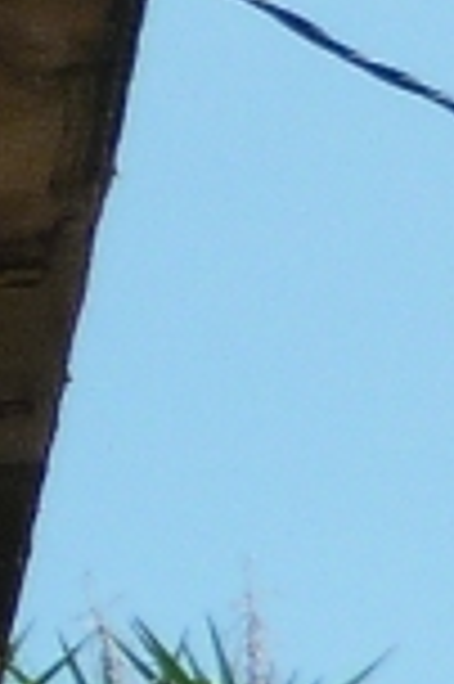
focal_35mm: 321
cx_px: -1546
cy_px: 223
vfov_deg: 6.4
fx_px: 6086
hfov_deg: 3.9
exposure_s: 1/500
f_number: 4
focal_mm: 5.3
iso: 80
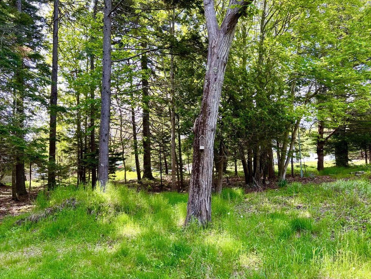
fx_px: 289
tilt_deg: +3.0
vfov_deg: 51.4
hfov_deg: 65.3
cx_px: 182
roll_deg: +2.2
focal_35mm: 27
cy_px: 143
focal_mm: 5.7
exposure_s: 1/280
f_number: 1.5
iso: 40
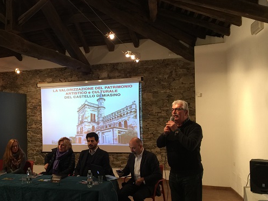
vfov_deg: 35.1
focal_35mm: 41
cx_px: 93
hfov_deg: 45.2
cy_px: 110
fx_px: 317
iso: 80
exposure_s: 1/17
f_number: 2.2
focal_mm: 4.15
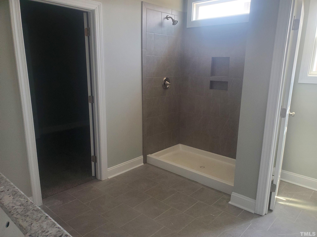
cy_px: 118
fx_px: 238
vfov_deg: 53.1
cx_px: 158
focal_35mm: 26
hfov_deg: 67.3
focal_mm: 4.3
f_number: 2.4
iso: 250
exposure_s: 1/120
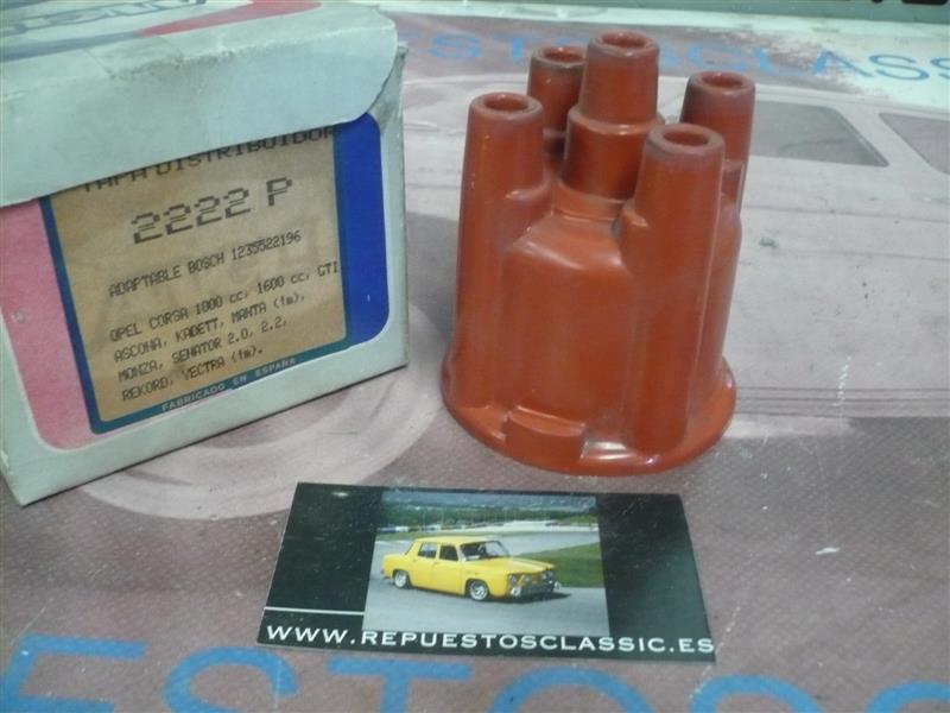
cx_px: 475
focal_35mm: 35
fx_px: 961
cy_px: 356
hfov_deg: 52.6
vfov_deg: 40.7
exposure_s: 1/30
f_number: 2.8
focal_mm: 5.8
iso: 400
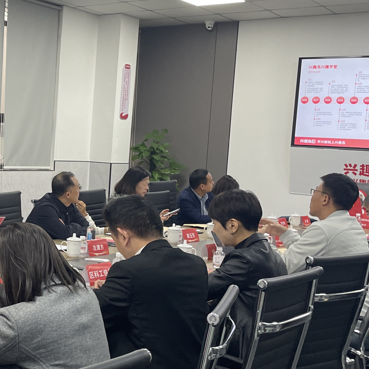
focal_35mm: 61
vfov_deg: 28.2
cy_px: 192
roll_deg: -2.8
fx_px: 736
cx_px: -7
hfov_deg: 26.5
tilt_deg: -3.2
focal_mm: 4.2
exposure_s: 1/100
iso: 125
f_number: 1.6
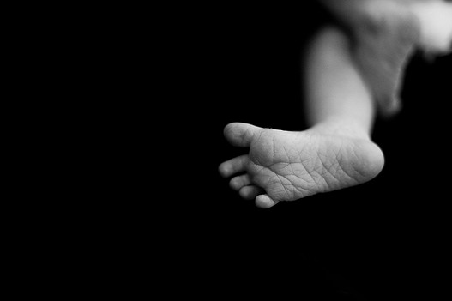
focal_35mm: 55
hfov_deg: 36.2
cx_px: 242
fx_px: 690
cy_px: 151
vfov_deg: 24.6
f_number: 1.6
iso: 3200
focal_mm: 50
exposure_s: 1/500
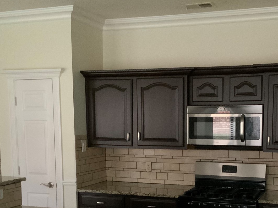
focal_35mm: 56
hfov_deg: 34.2
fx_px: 450
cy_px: 173
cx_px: 176
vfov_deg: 25.5
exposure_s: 1/30
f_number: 1.8
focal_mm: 3
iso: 320
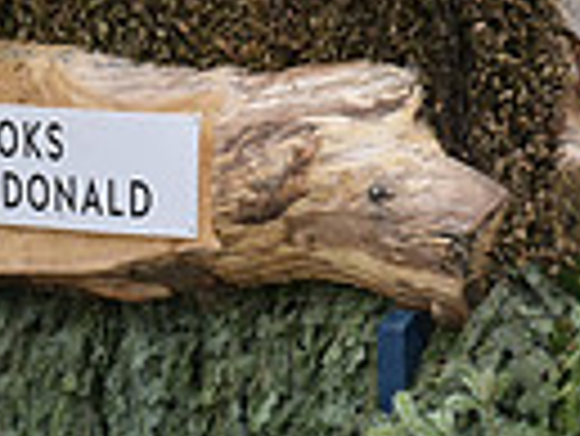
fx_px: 9794
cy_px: -110
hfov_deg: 3.4
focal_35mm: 584
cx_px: 1160
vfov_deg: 2.5
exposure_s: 1/1250
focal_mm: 135
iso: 1600
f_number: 5.6
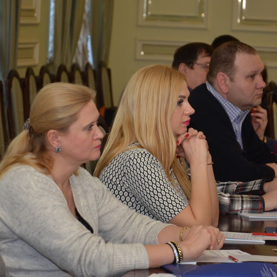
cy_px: 139
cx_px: 165
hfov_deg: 9.8
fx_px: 1611
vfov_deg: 9.8
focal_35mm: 178
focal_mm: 92
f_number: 5.6
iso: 1250
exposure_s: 1/160
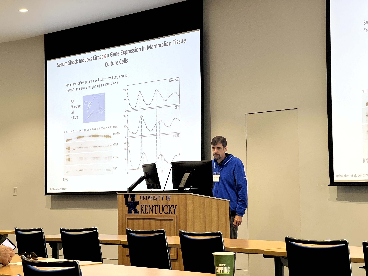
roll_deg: +0.7
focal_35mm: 77
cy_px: 138
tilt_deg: +4.5
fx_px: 819
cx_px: 184
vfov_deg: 19.1
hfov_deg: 25.3
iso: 160
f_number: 2.8
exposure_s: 1/75
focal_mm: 9
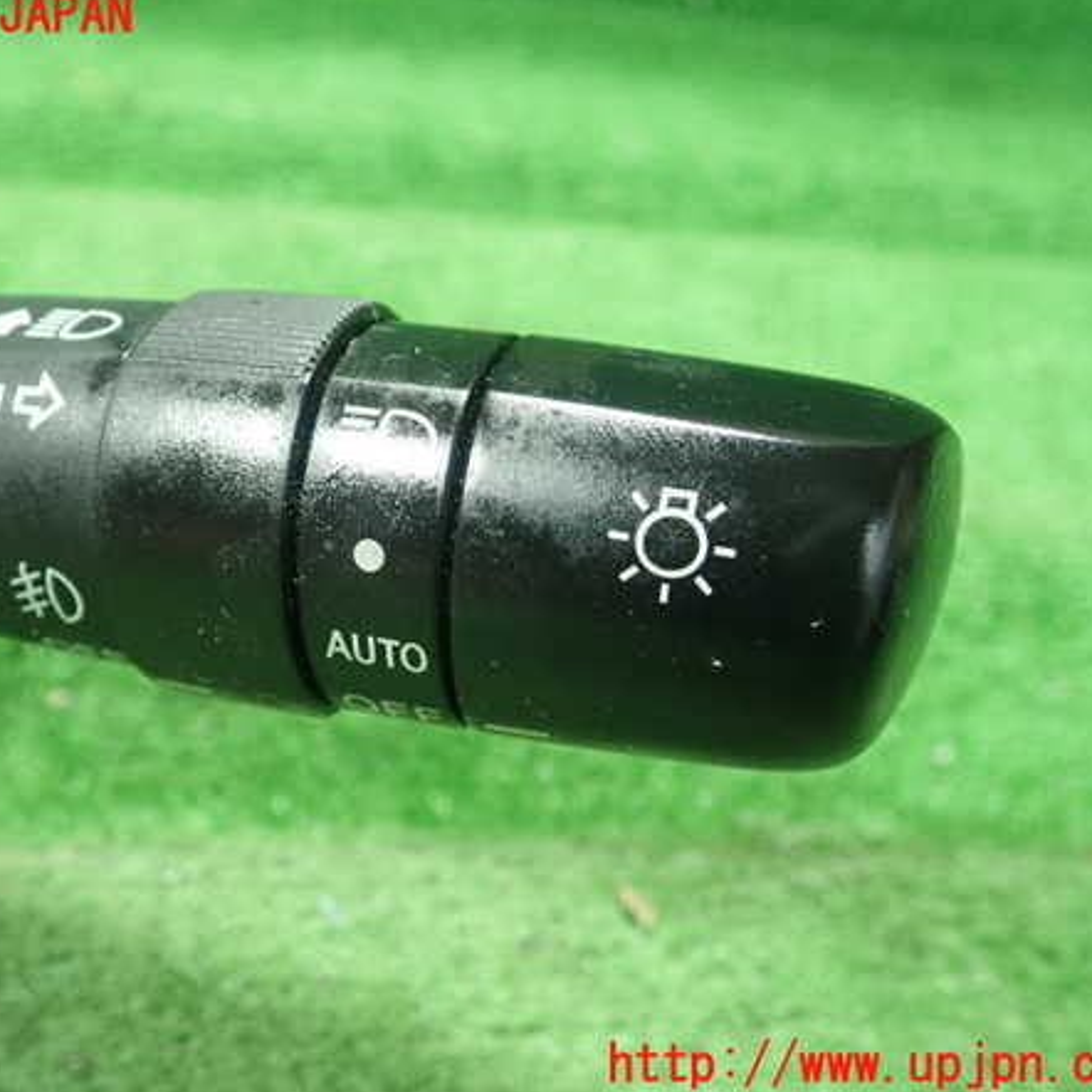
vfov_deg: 46.0
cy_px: 541
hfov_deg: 45.7
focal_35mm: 36
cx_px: 425
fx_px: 1285
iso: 800
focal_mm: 5.5
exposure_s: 1/100
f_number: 2.3
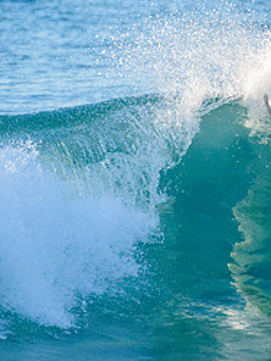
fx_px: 11596
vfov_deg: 1.8
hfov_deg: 1.3
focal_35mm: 1110
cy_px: 104
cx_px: 412
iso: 640
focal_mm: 500
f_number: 5.6
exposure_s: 1/2000
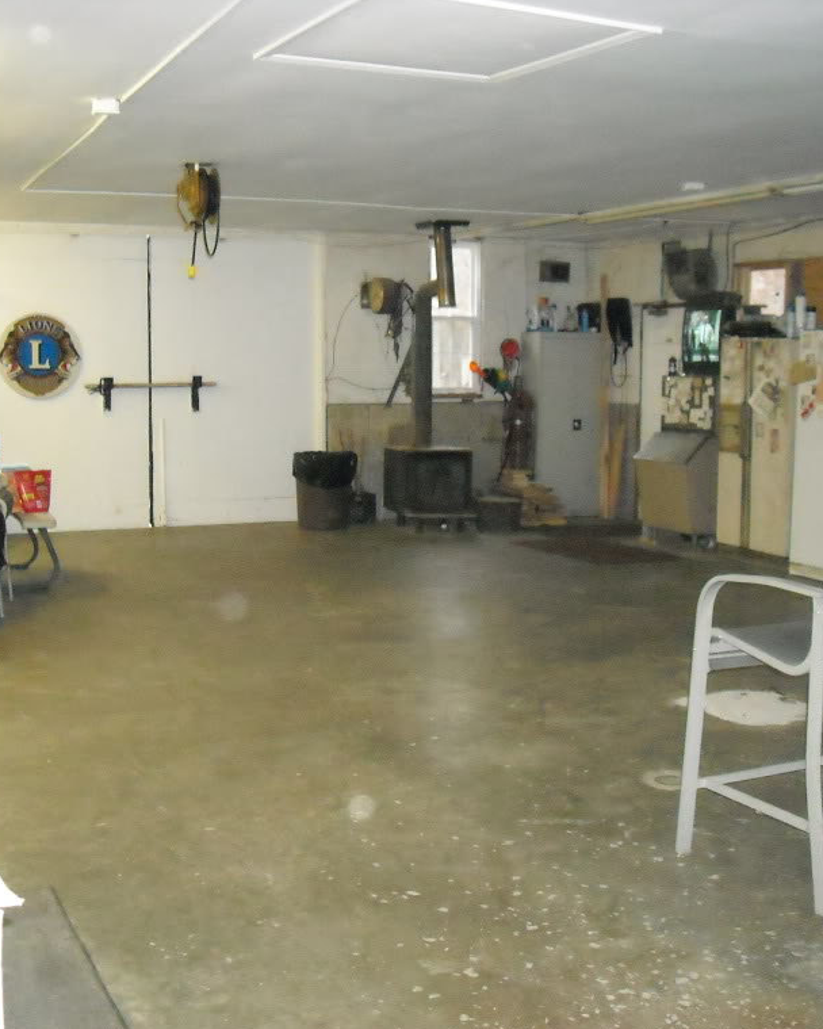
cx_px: 307
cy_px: 516
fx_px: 1401
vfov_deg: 40.3
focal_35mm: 46
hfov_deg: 32.6
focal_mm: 5.7
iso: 911
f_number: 2.8
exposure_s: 1/60
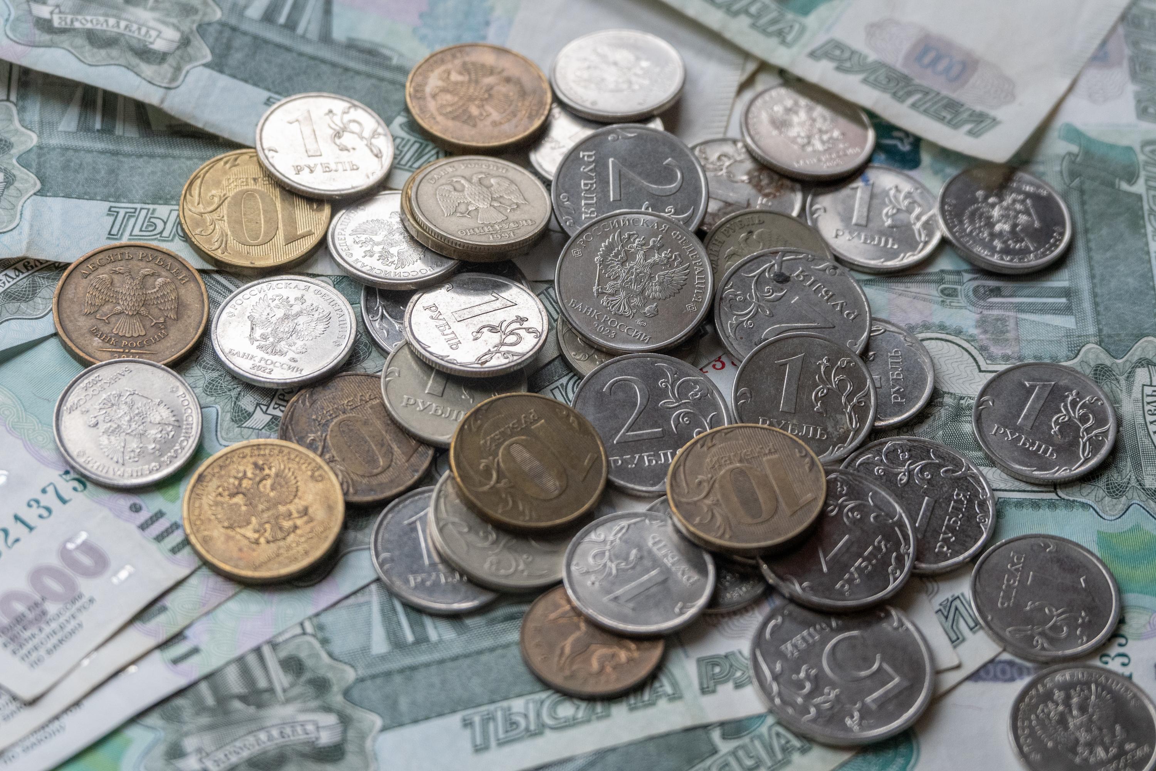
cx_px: 578
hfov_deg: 20.9
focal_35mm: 98
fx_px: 3131
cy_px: 386
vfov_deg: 14.0
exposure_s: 1/400
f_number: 6
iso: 1000
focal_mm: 65
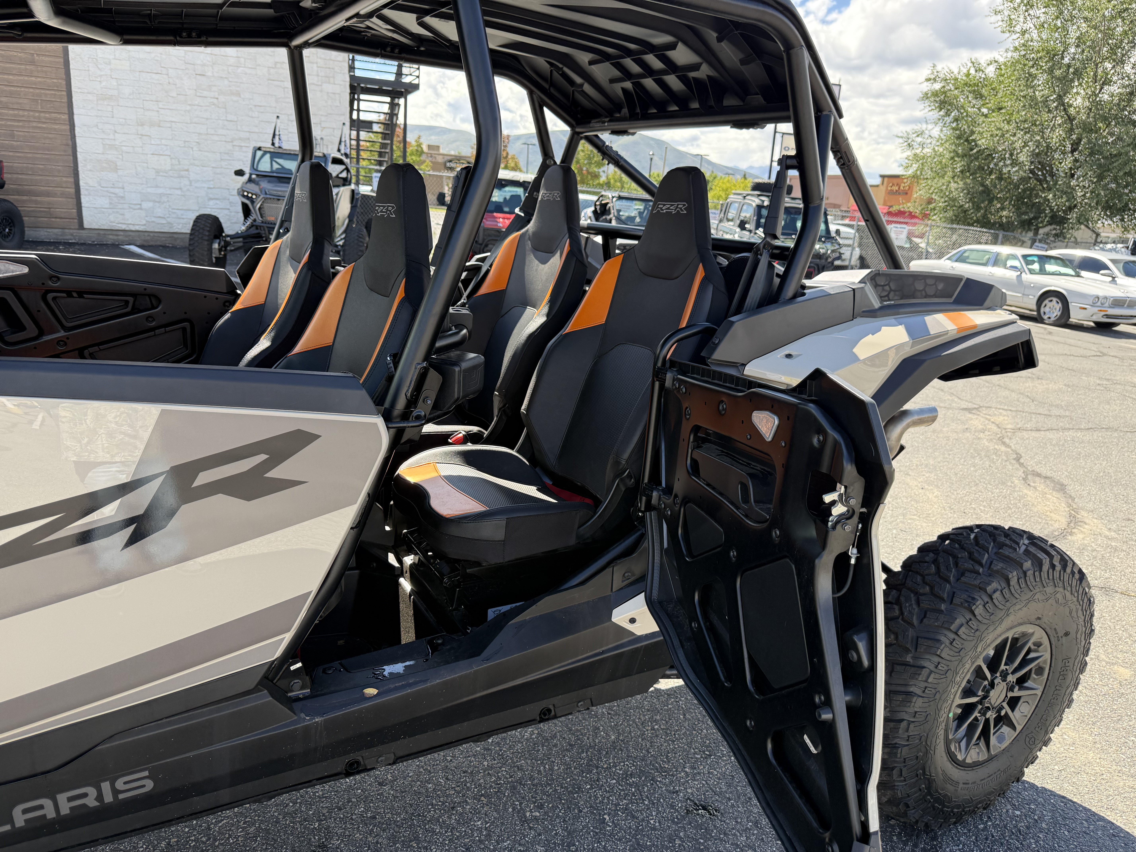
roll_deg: -3.8
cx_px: 568
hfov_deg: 71.6
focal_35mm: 24
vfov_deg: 56.8
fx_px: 788
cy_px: 426
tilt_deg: -13.7
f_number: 1.78
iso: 100
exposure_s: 1/813
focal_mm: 6.76
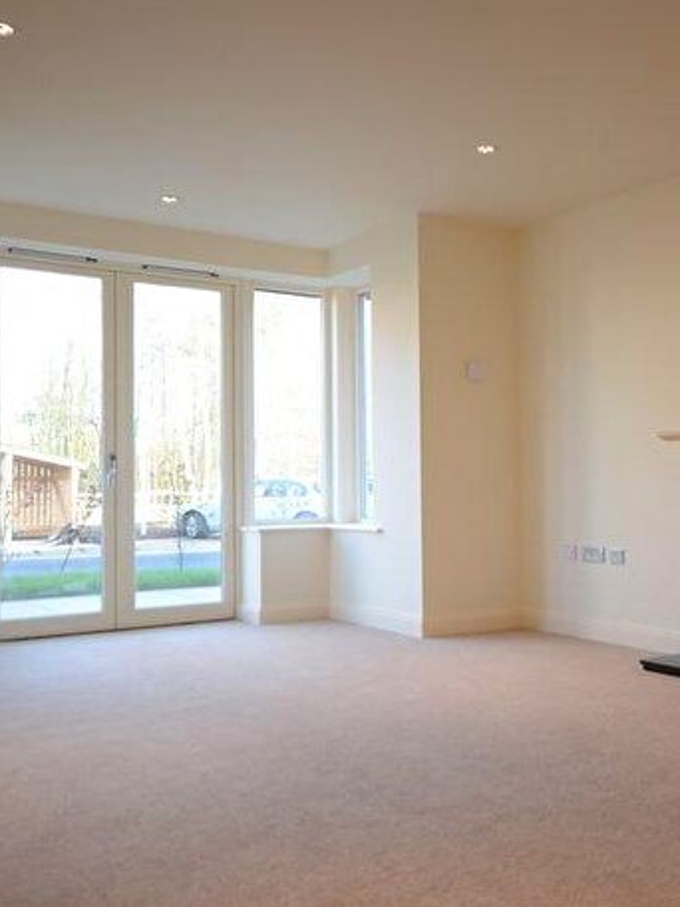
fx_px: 812
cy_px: 458
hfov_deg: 44.8
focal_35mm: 31
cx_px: 453
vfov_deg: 58.3
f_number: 4.8
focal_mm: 14
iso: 560
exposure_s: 1/100
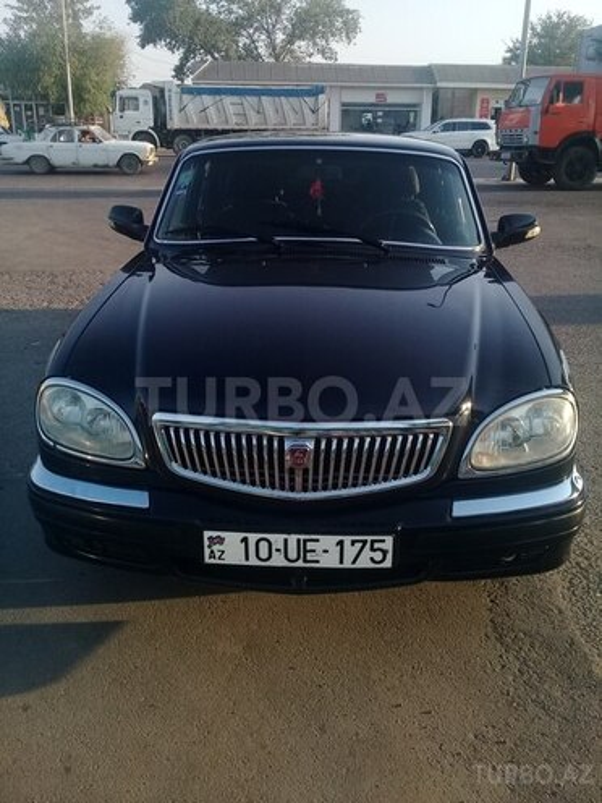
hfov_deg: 45.4
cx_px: 301
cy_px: 402
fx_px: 719
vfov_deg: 58.4
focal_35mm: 31
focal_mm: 3.3
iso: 64
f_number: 2.2
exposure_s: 1/436
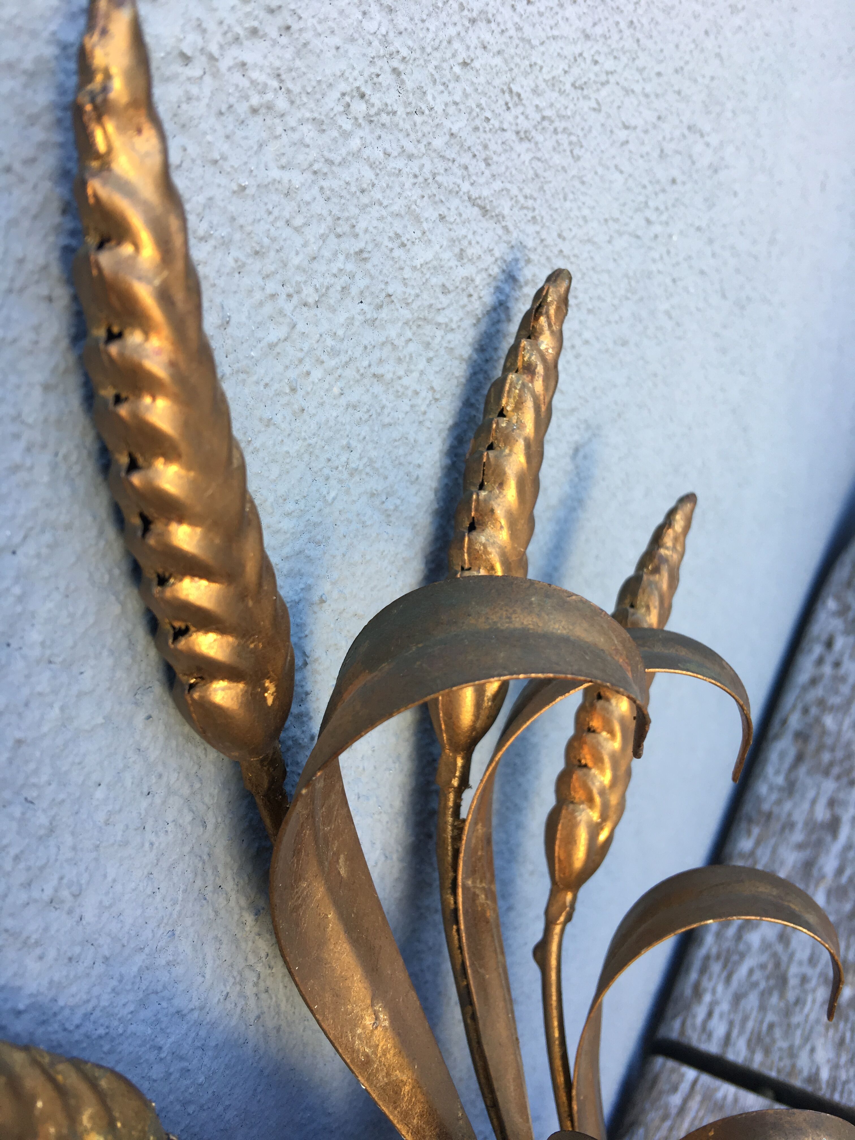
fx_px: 955
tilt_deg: -31.6
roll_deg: +6.3
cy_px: 570
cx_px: 428
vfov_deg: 61.7
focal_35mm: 29
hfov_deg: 48.2
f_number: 2.2
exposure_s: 1/100
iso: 40
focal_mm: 4.15
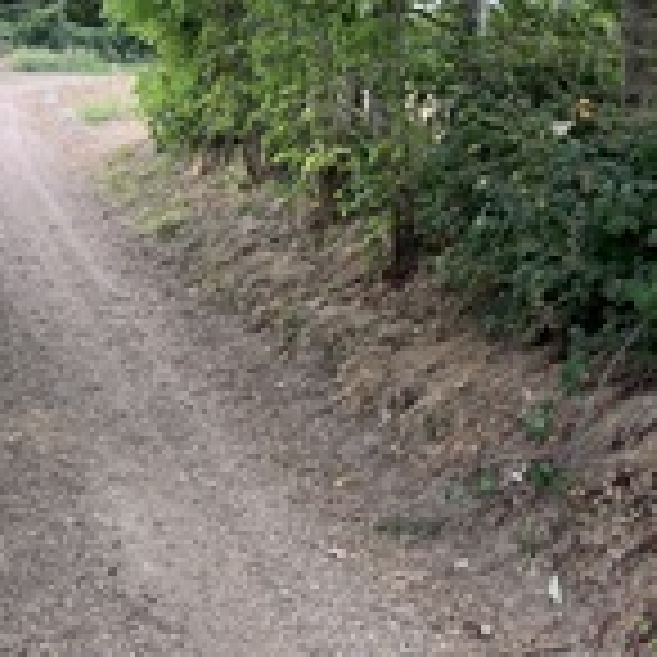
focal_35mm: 68
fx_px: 1460
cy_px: 27
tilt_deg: +2.3
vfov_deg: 24.4
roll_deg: +0.8
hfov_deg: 23.8
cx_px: -63
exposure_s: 1/163
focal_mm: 3.99
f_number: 1.8
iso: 25
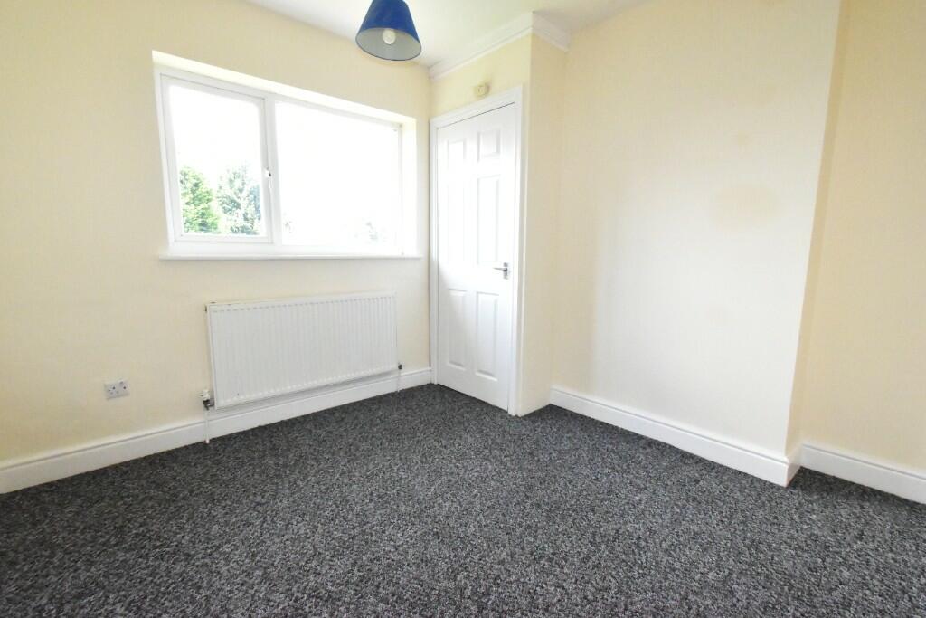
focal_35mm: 15
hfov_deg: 100.4
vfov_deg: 77.3
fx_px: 386
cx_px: 463
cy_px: 309
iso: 12800
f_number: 13
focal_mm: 10
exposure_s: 1/200
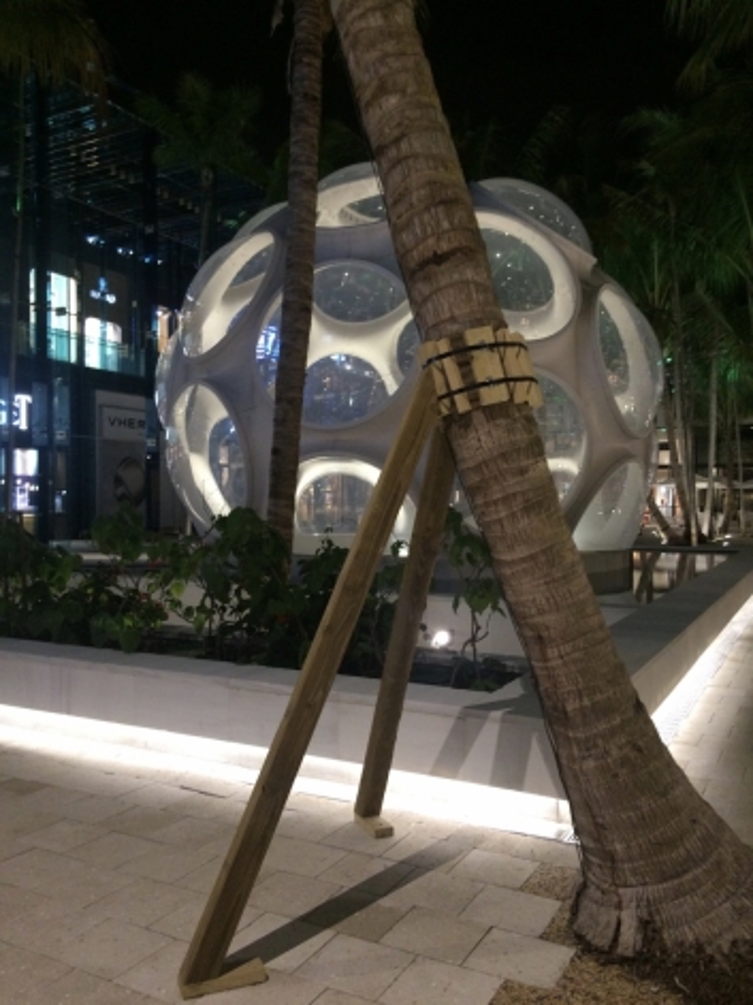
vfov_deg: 61.7
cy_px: 502
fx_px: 841
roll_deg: +1.5
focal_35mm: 29
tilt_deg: -1.0
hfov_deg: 48.2
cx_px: 376
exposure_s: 1/30
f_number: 2.2
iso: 250
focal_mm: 4.15
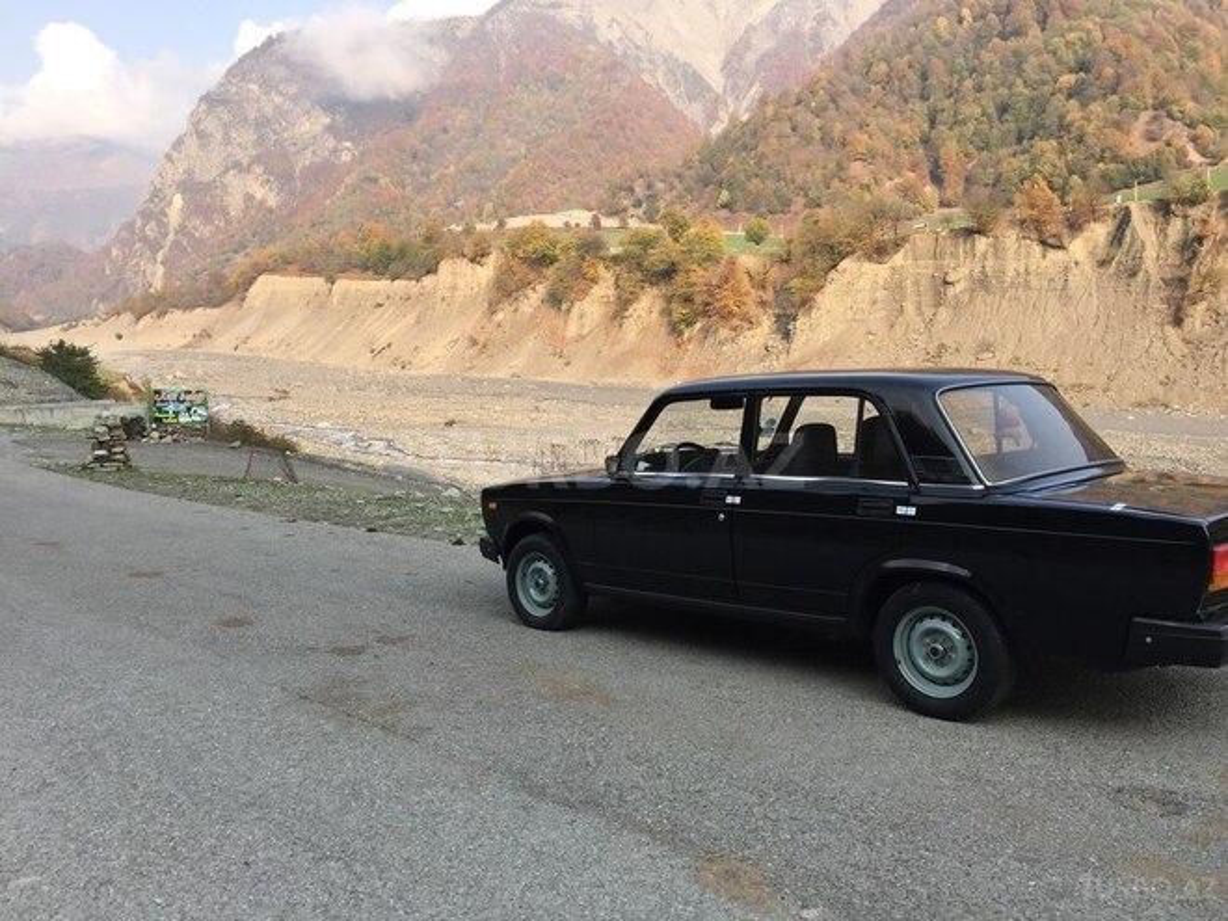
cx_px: 614
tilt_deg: -5.6
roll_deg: +2.8
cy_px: 460
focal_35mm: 29
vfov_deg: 48.2
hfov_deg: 61.7
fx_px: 1029
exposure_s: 1/557
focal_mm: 4.15
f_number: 2.2
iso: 32
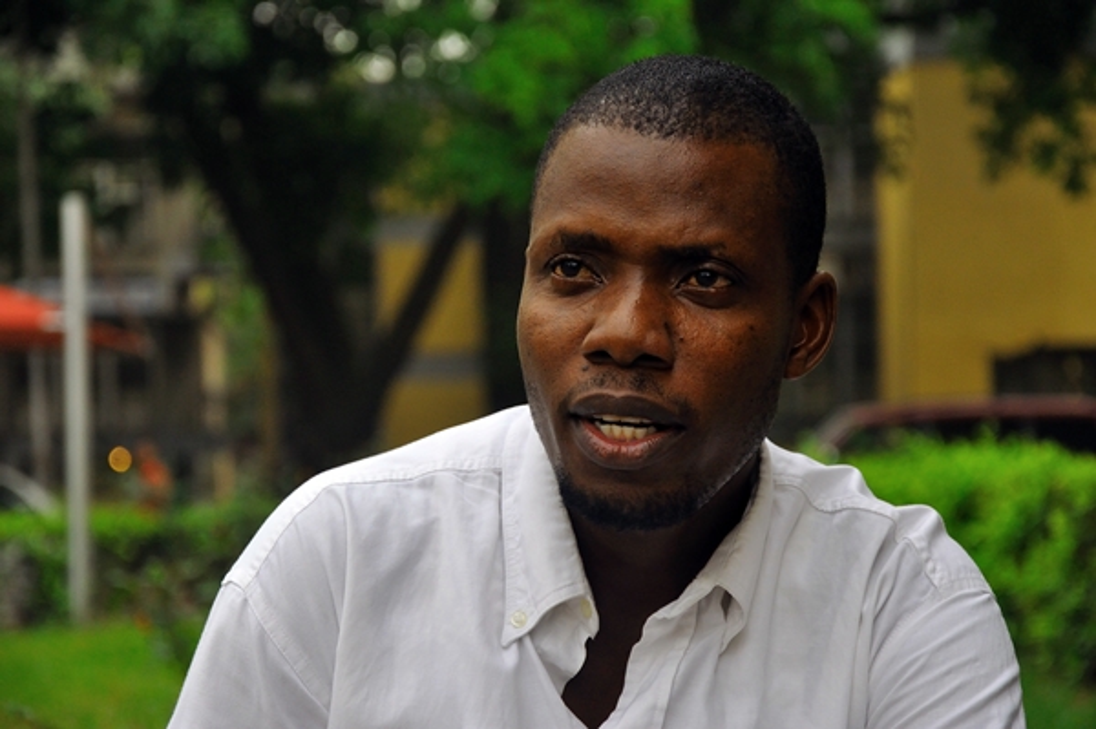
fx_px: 3878
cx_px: 548
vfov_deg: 10.7
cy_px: 364
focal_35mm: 128
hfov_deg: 16.1
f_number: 5.6
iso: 800
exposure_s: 1/750
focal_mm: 85
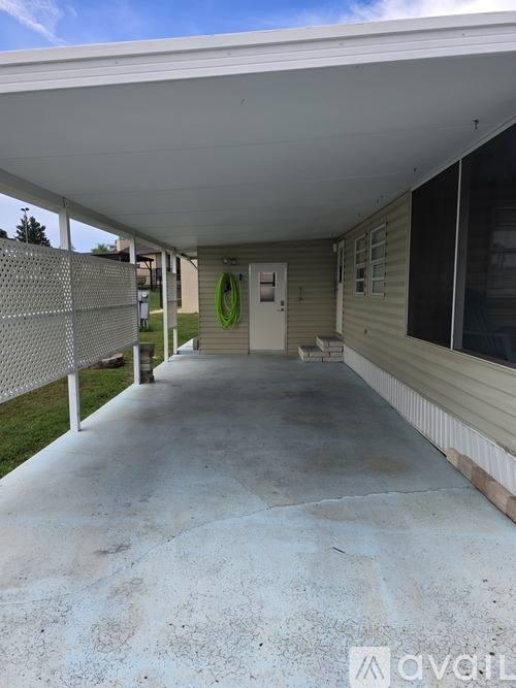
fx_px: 457
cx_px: 258
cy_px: 344
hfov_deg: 58.9
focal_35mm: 23
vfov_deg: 73.9
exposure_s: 1/2882
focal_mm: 6.3
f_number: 1.7
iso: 80
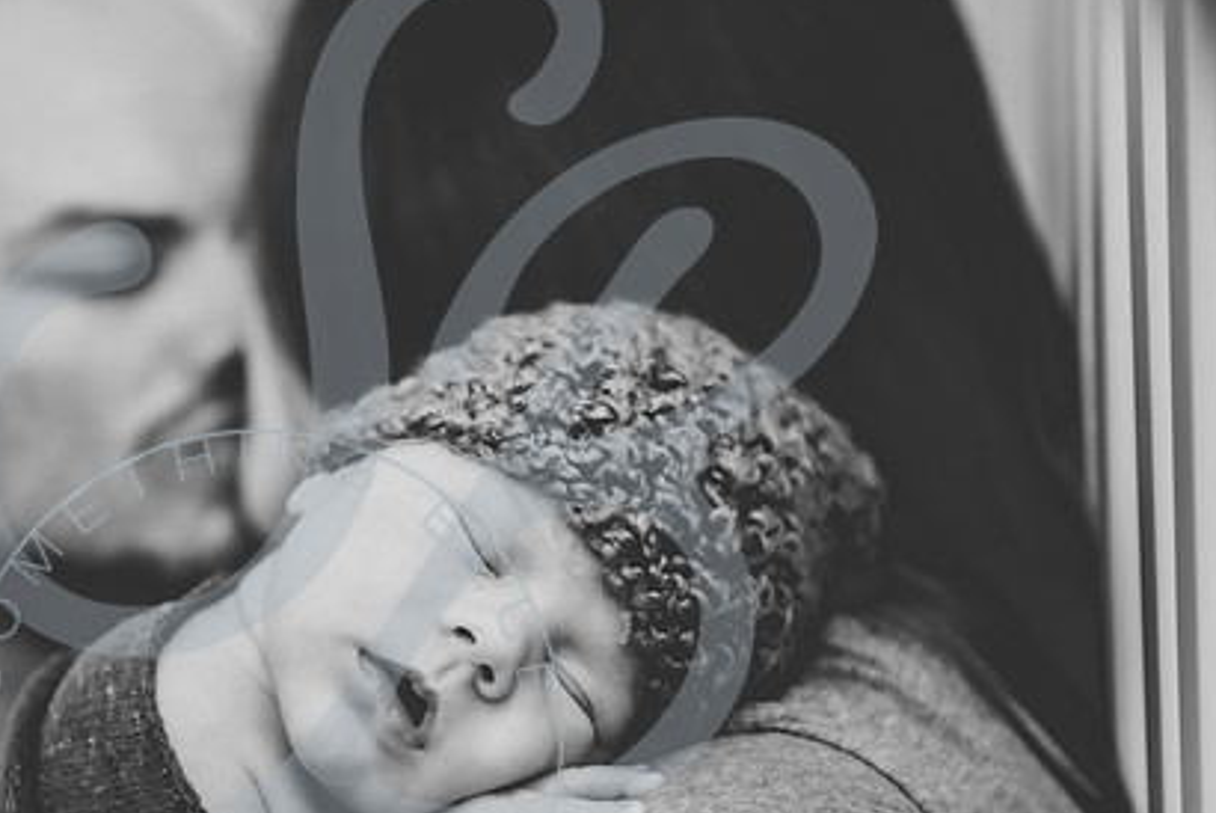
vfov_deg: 13.8
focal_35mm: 99
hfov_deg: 20.5
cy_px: 485
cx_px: 406
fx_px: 3346
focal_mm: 70
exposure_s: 1/160
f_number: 2.8
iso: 640
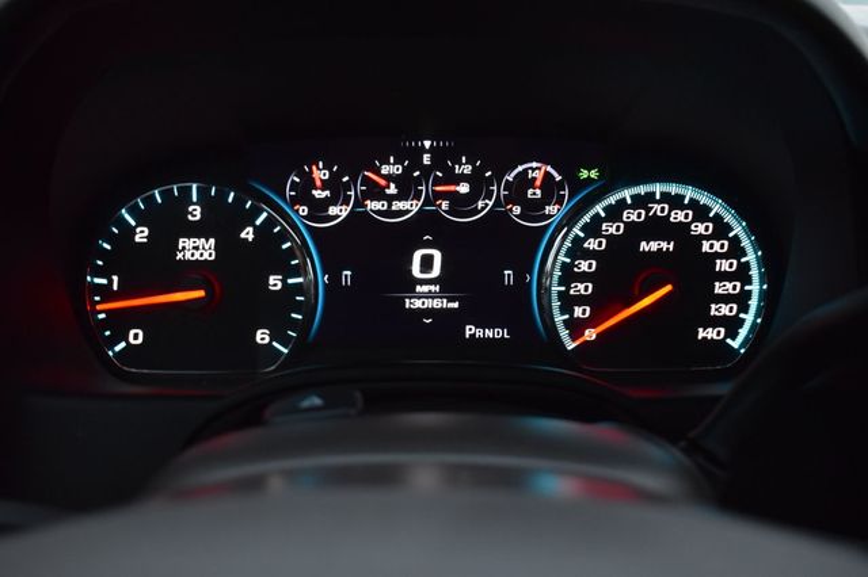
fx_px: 940
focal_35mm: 39
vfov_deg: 34.2
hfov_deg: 49.6
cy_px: 288
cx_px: 434
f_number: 4
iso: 1600
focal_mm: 26
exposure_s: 1/5
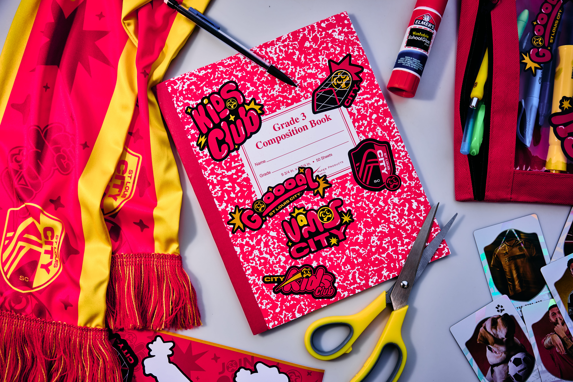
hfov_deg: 51.5
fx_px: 594
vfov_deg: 35.7
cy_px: 191
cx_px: 286
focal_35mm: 37
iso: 100
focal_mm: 37.3
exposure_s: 1/160
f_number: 5
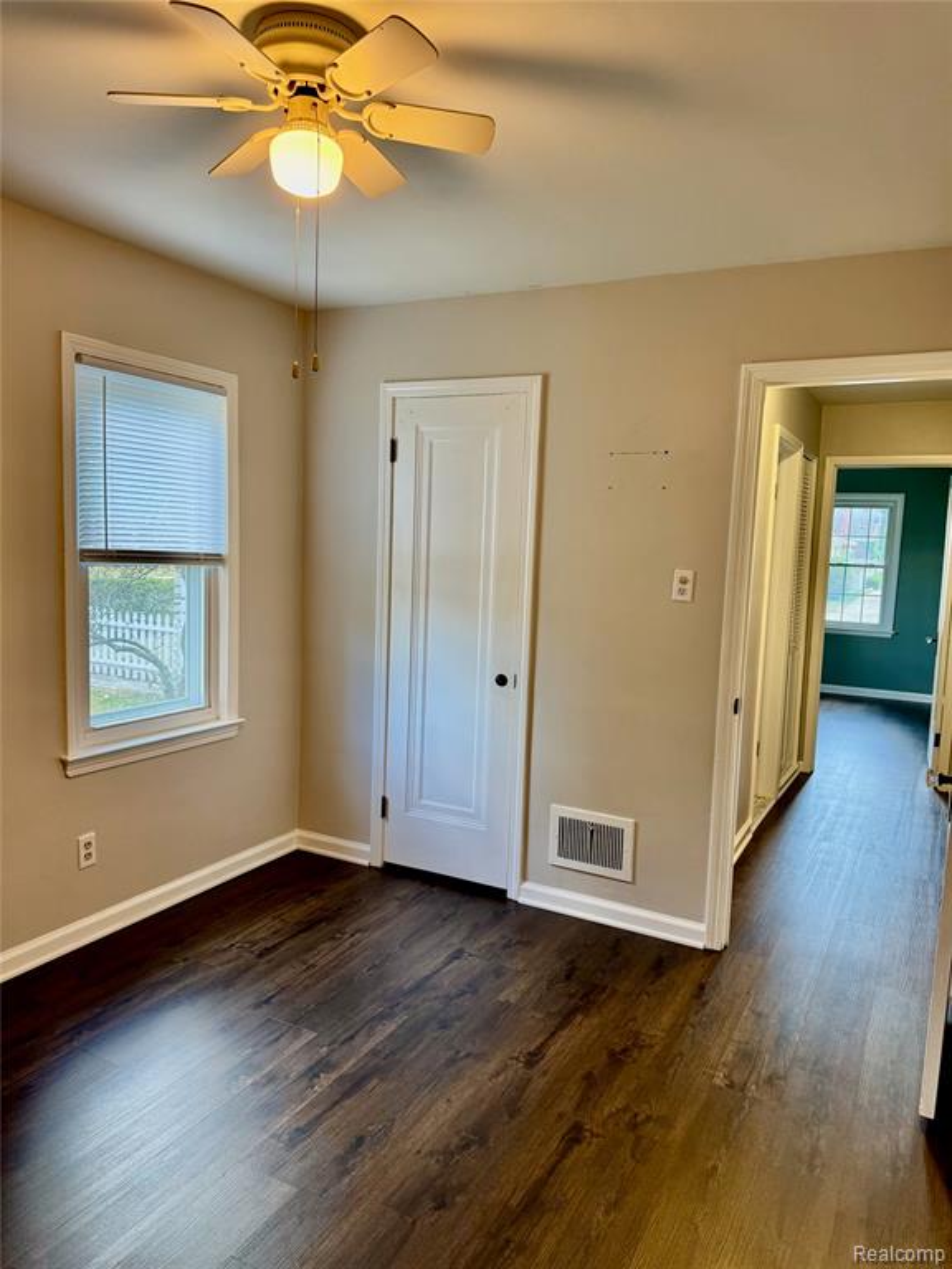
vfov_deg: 71.6
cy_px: 634
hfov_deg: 56.8
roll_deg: -1.5
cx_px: 476
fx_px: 880
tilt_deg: -6.2
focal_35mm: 24
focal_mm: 6.76
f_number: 1.78
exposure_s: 1/60
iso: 125
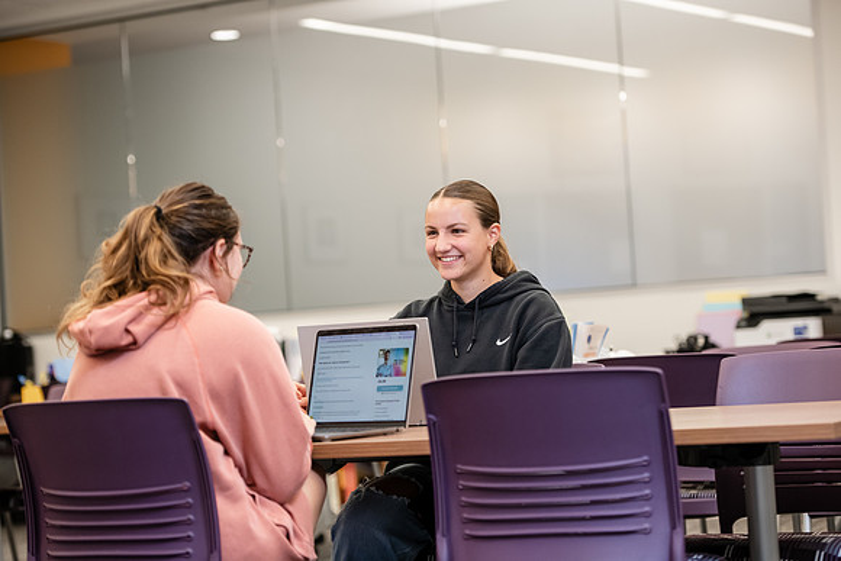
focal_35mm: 100
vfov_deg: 13.7
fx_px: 2337
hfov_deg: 20.4
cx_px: 420
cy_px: 280
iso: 1000
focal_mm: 100
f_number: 3.2
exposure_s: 1/200
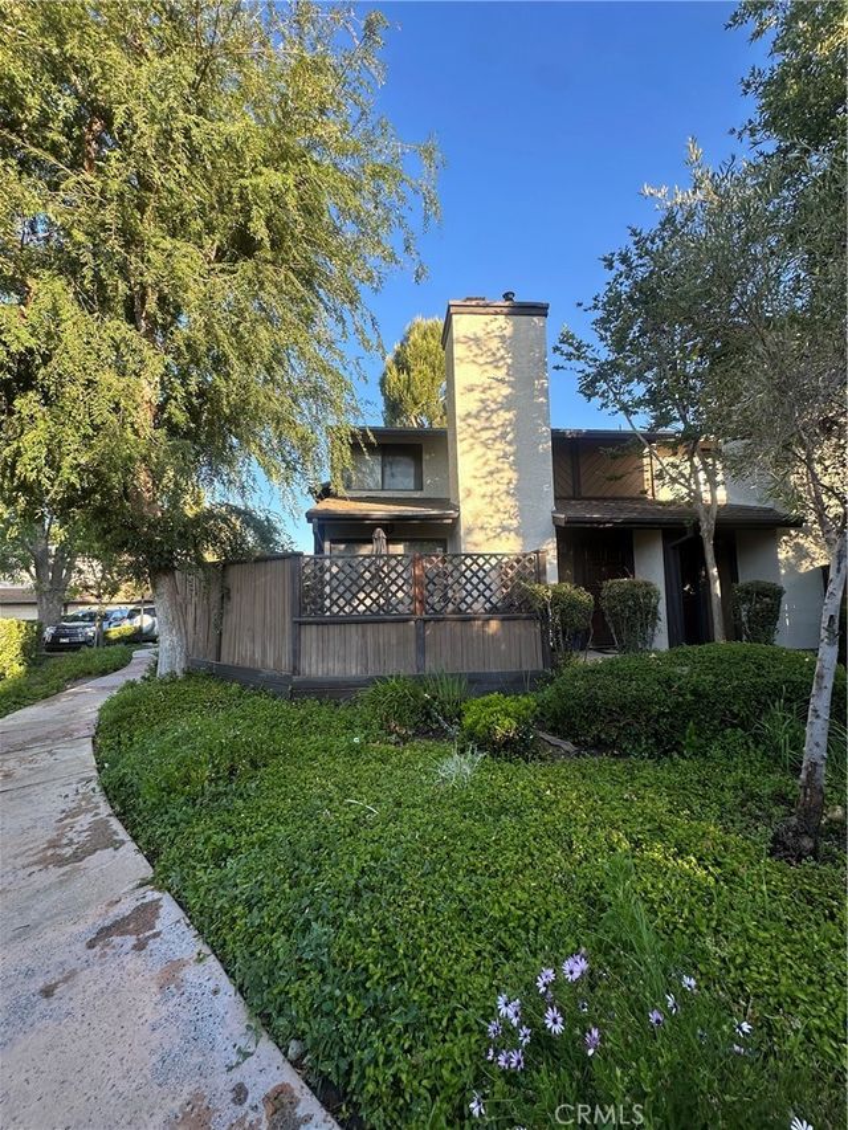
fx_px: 457
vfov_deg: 102.1
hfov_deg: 85.7
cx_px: 424
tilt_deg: +5.5
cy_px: 565
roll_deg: +0.4
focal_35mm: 14
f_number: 2.2
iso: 40
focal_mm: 2.22
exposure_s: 1/256
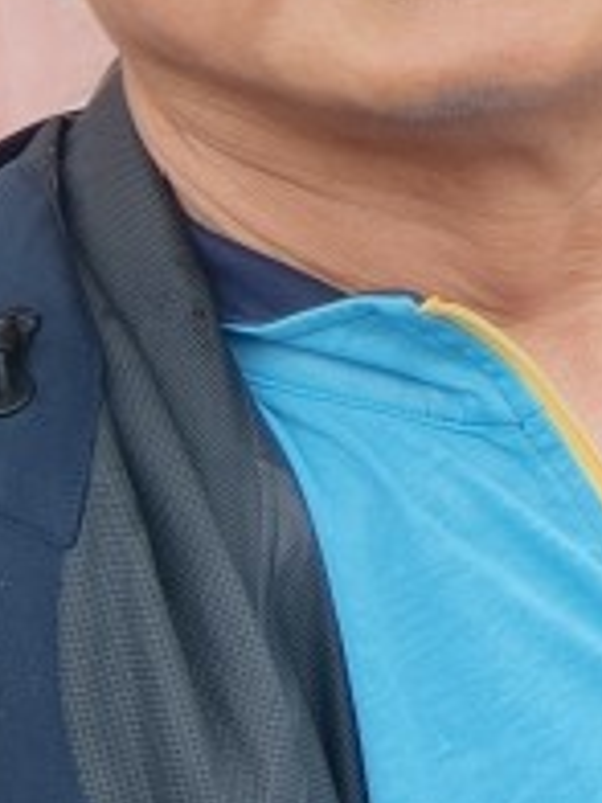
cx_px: 700
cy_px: -254
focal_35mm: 94
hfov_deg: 15.2
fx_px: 2180
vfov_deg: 19.2
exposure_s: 1/100
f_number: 2.45
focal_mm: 3.24
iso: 58
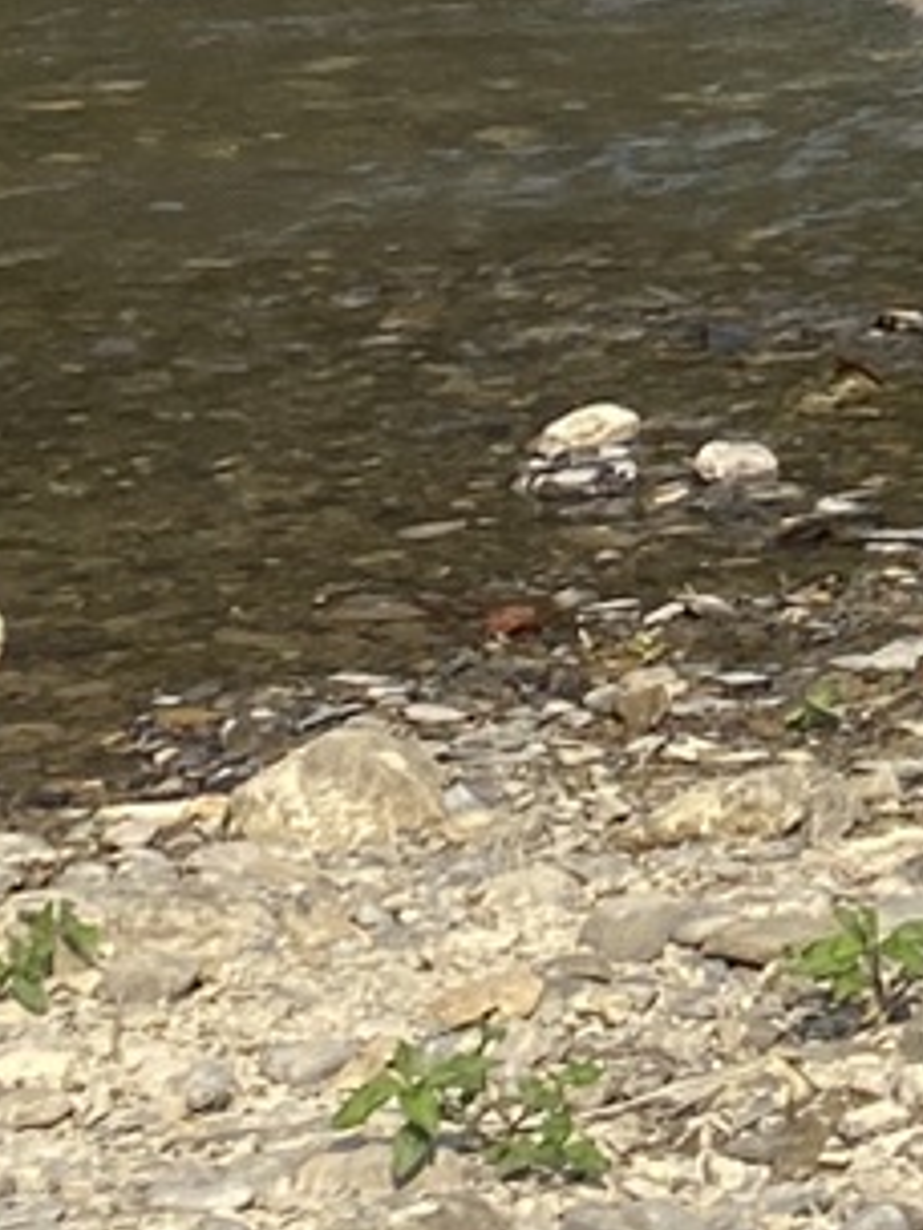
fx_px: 6079
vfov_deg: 10.9
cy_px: -890
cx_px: 2635
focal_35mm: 171
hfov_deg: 7.7
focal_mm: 4.25
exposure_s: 1/1898
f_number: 1.8
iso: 32
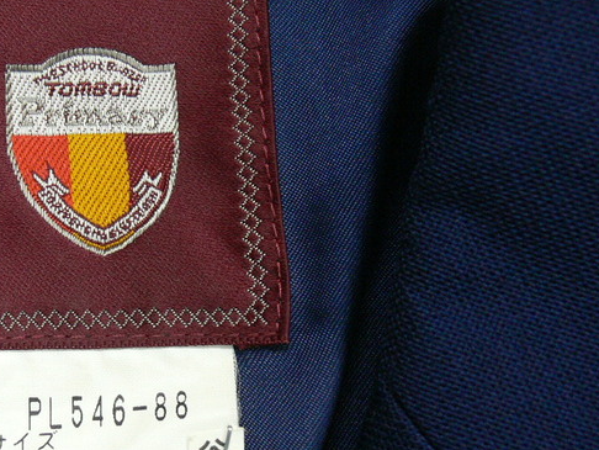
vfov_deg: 20.4
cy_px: 187
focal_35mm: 72
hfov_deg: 26.6
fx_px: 1247
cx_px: 127
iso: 200
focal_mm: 7.4
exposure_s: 1/20
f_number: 2.8
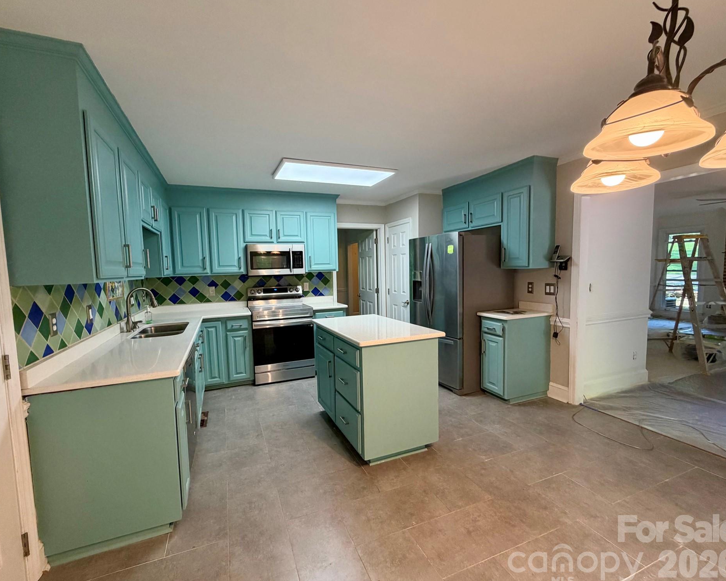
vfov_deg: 84.0
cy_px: 293
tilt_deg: -4.8
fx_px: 322
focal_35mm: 15
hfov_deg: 96.7
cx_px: 344
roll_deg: +2.2
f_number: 2.2
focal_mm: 2.22
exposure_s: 1/60
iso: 200
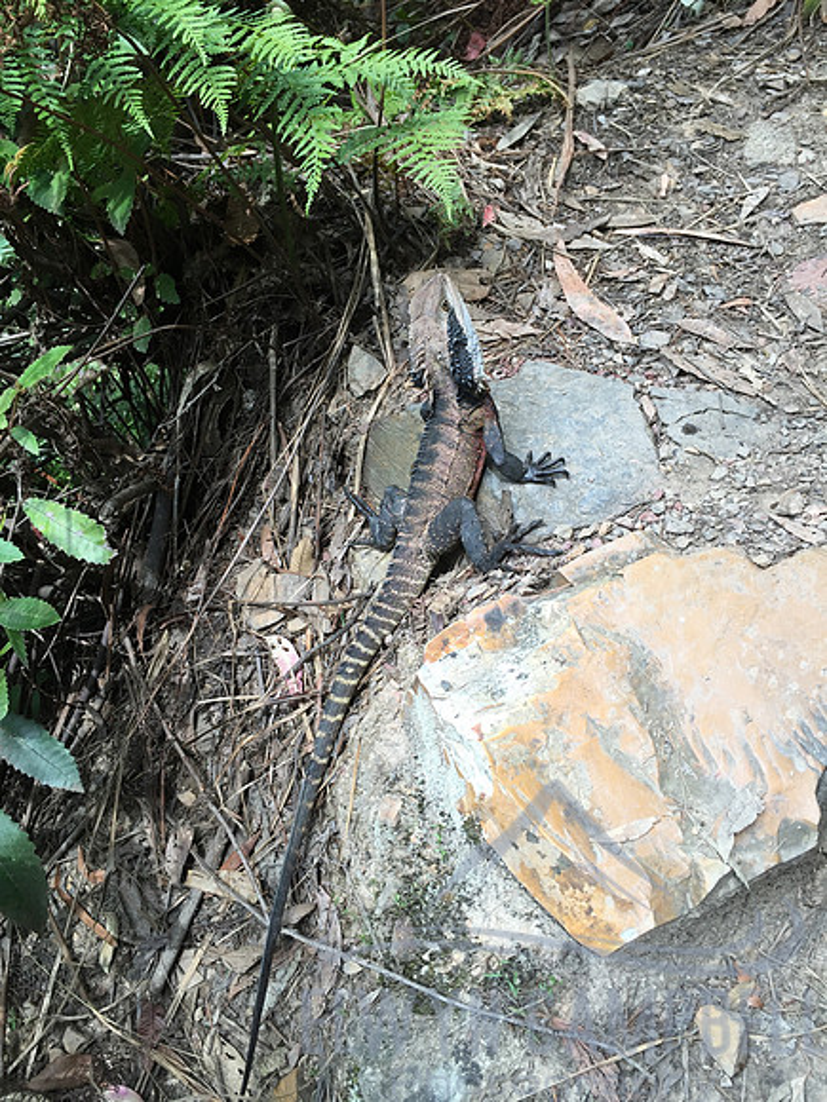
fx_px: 924
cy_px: 551
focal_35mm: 29
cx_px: 414
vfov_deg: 61.7
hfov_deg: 48.2
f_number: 2.2
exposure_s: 1/149
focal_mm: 4.15
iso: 32
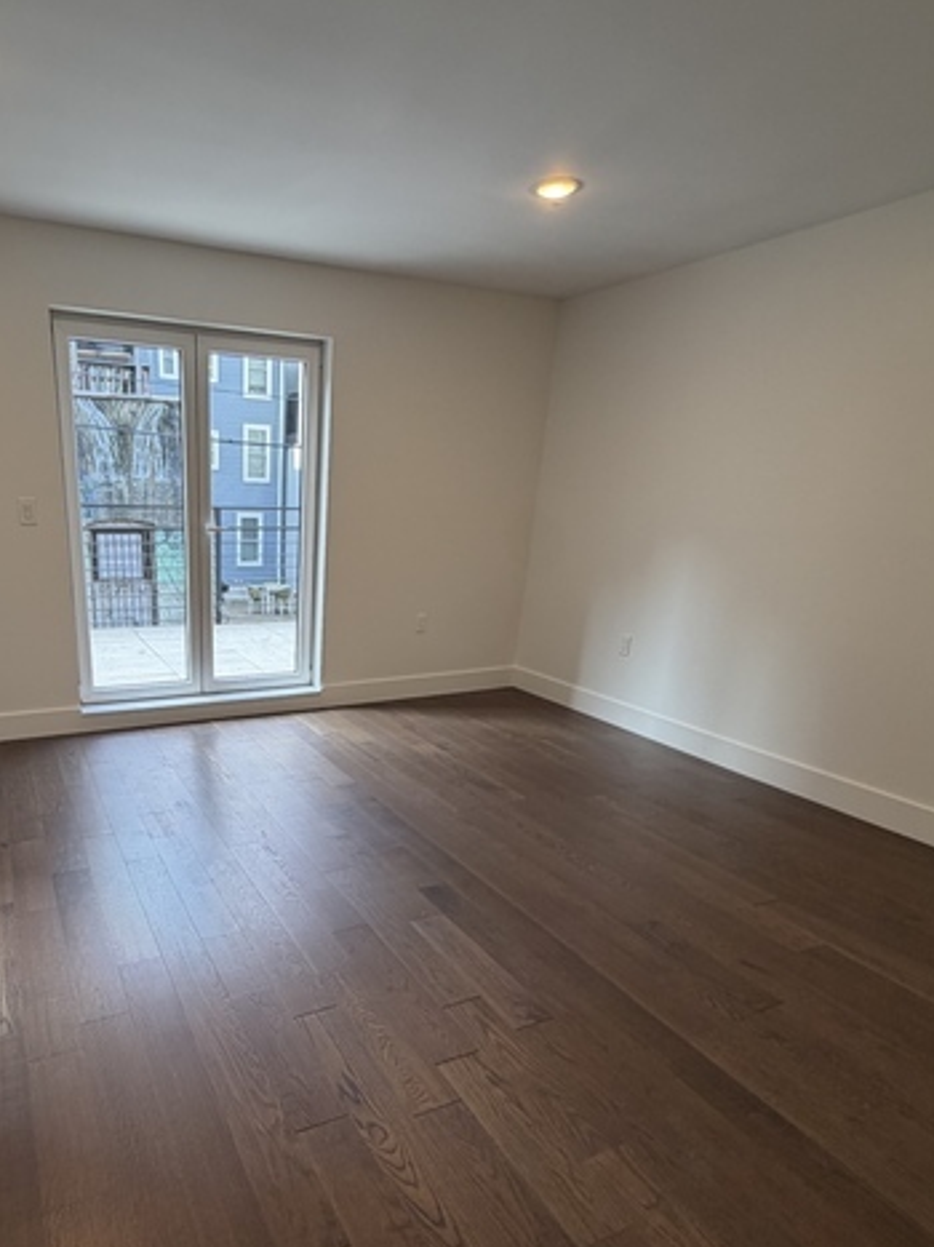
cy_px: 746
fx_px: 720
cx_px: 294
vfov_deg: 80.8
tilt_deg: -18.9
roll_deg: -1.8
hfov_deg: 63.8
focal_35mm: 20
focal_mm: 2.22
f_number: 2.2
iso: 125
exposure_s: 1/120
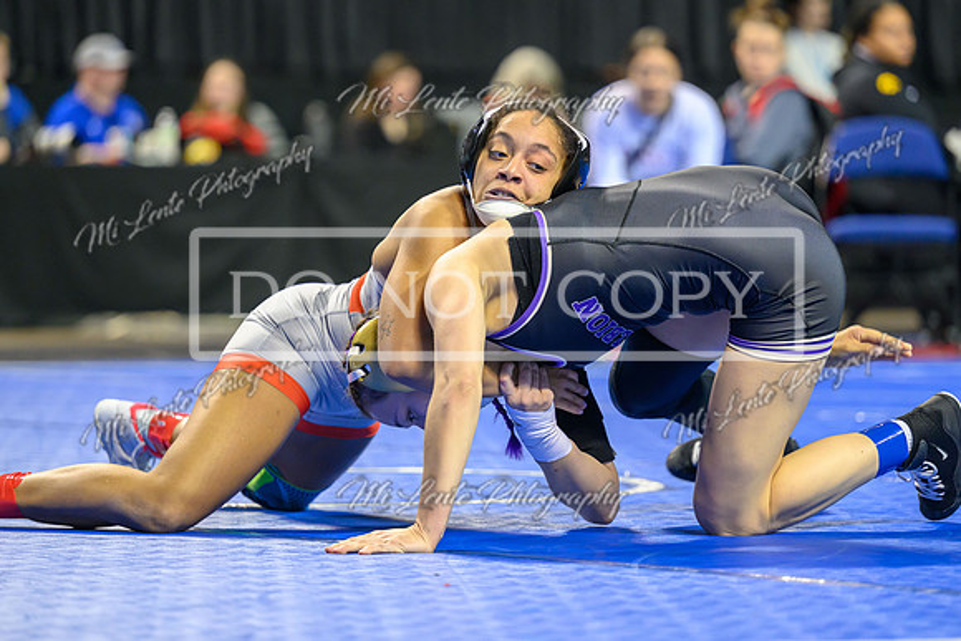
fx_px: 4991
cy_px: 297
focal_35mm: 187
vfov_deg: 7.4
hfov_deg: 11.0
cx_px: 473
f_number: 2.8
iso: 2500
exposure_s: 1/800
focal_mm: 160
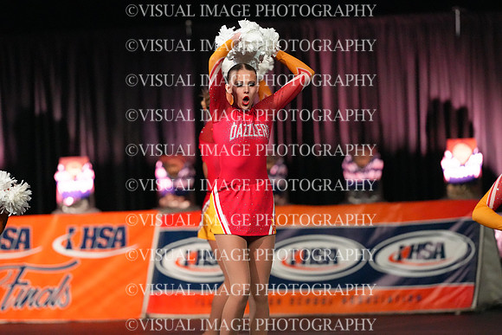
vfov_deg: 4.6
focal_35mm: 300
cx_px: 251
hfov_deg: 6.9
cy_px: 168
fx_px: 4184
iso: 16000
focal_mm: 300
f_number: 3.5
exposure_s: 1/1250
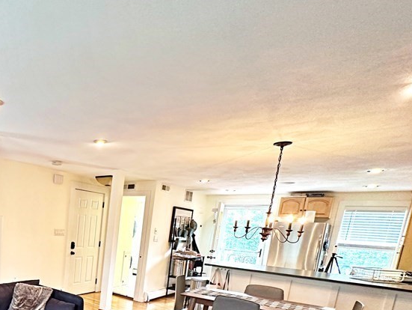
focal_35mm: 26
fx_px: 310
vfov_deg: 48.0
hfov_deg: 56.8
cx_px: 33
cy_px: 276
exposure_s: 1/60
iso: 250
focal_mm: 2.22
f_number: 2.2
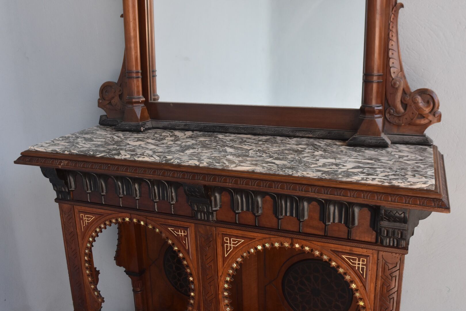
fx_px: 466
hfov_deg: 53.1
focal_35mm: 36
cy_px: 156
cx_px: 233
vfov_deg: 36.9
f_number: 7.1
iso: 800
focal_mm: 24
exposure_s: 1/200
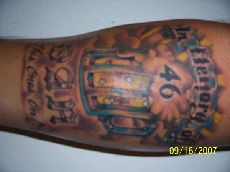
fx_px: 226
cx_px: 115
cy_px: 86
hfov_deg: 54.0
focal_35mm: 34
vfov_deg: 41.8
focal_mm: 5.6
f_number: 2.7
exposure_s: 1/60
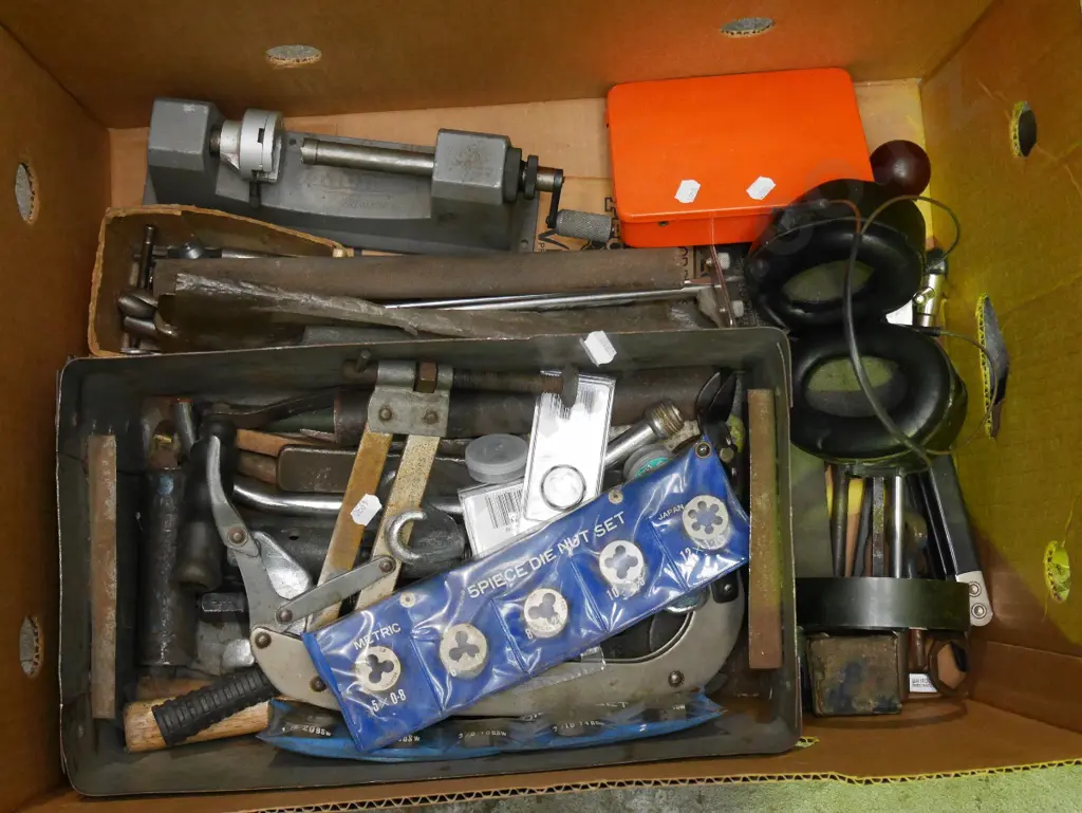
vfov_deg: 32.9
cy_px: 406
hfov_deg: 42.9
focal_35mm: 44
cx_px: 541
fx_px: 1376
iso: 3200
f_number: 4.9
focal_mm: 22
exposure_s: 1/60
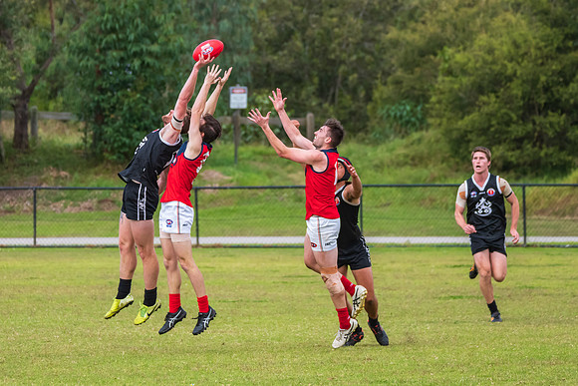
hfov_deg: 5.1
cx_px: 176
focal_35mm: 407
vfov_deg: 3.4
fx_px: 6537
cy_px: 135
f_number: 7.1
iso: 1250
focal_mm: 260
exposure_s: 1/1600
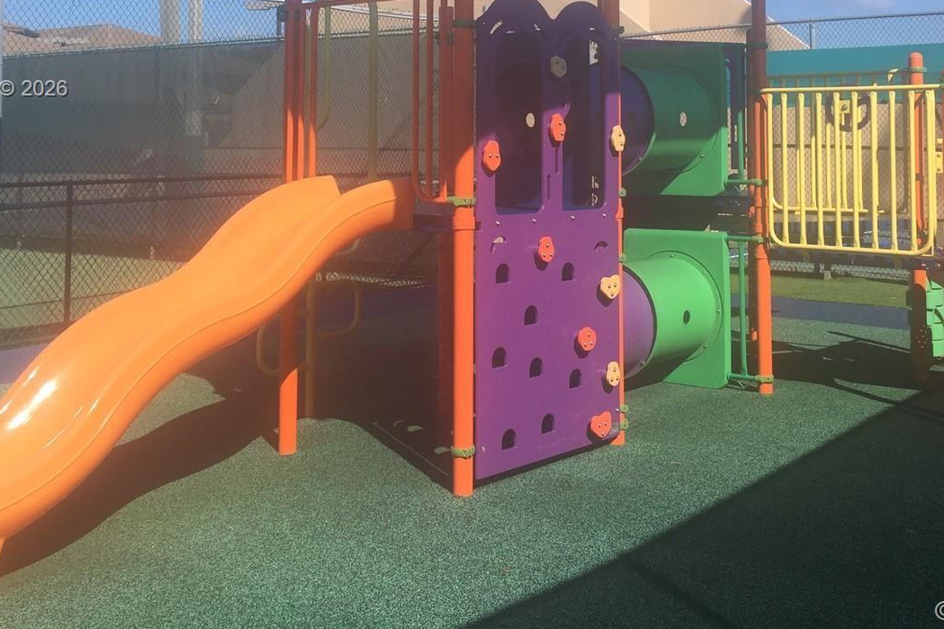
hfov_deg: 42.7
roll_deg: -0.6
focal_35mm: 46
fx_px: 1206
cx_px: 508
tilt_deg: +2.8
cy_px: 90
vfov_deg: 28.4
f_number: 2.2
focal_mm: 4.15
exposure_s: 1/1883
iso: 32
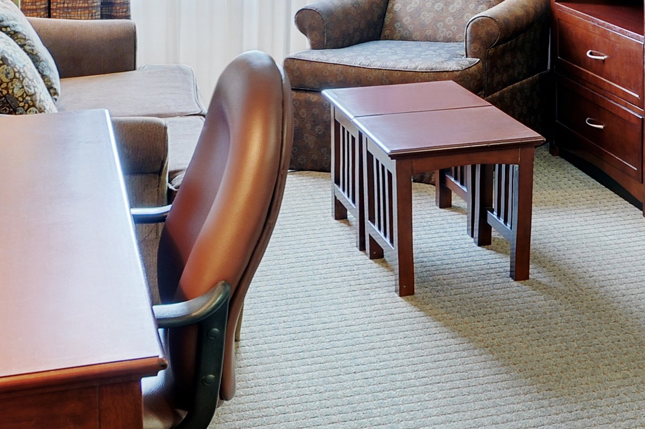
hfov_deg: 27.1
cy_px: 36
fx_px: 1271
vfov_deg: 18.8
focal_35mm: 71
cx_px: 626
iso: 200
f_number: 8
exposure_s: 1/2
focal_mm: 16
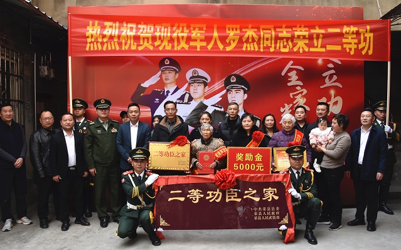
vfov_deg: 44.5
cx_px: 201
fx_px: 306
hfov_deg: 66.5
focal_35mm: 28
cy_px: 129
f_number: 8
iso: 800
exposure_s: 1/250
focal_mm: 18
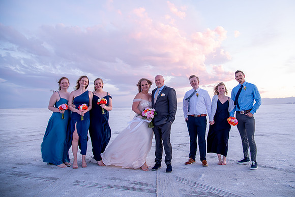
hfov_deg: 66.6
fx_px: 224
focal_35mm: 27
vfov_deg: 47.1
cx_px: 159
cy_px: 85
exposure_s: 1/80
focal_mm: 24
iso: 800
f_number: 4
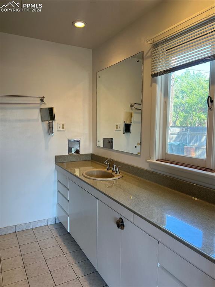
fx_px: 216
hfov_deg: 53.0
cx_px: 108
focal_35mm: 26
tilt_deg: -4.6
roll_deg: -0.8
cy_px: 144
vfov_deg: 67.3
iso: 64
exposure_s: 1/161
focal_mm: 5.7
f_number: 1.5
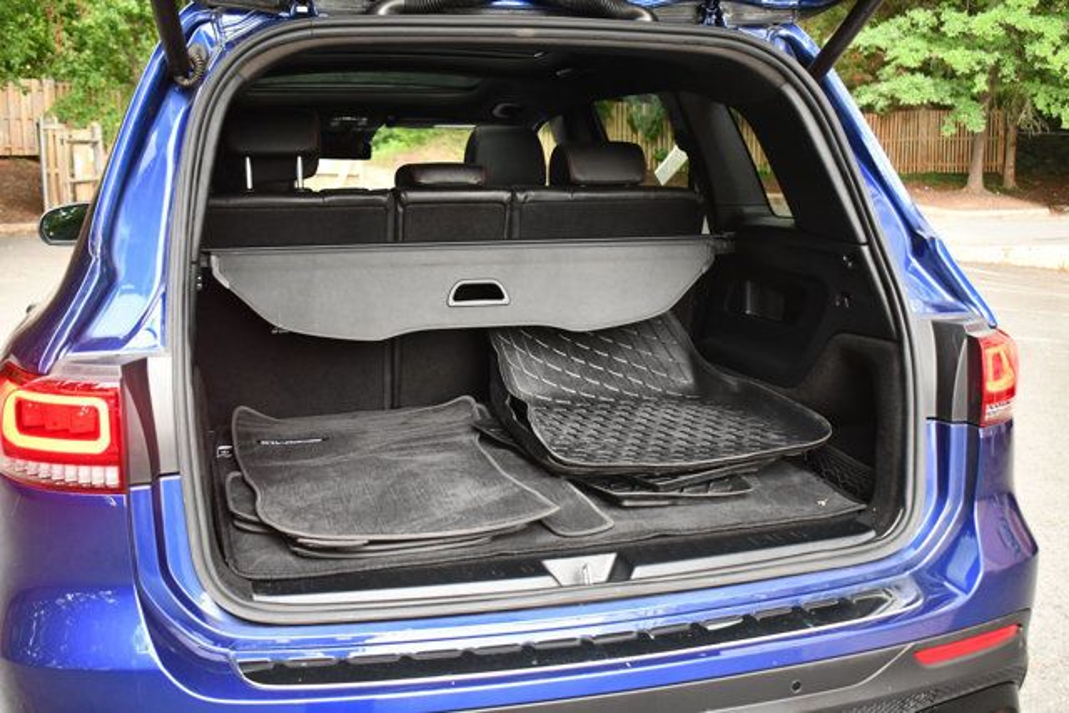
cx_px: 534
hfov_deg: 48.4
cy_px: 356
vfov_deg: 33.4
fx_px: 1188
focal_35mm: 40
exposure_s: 1/125
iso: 2000
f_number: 4
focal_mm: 27
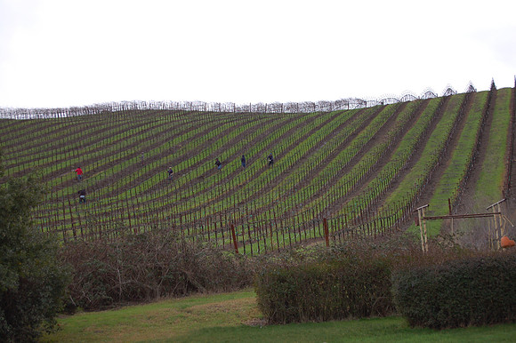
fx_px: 1182
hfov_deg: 24.6
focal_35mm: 82
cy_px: 172
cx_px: 258
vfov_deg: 16.5
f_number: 5.6
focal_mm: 55
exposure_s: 1/500
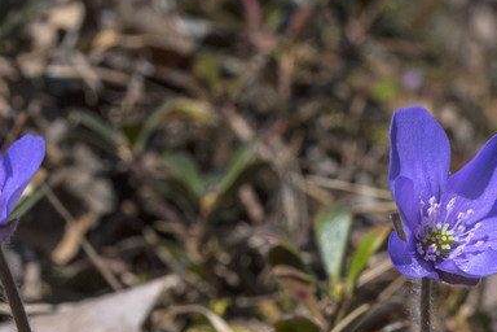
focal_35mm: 211
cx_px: 415
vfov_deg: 6.5
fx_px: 2913
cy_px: 311
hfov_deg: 9.7
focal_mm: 90
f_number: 22
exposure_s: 1/800
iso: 800
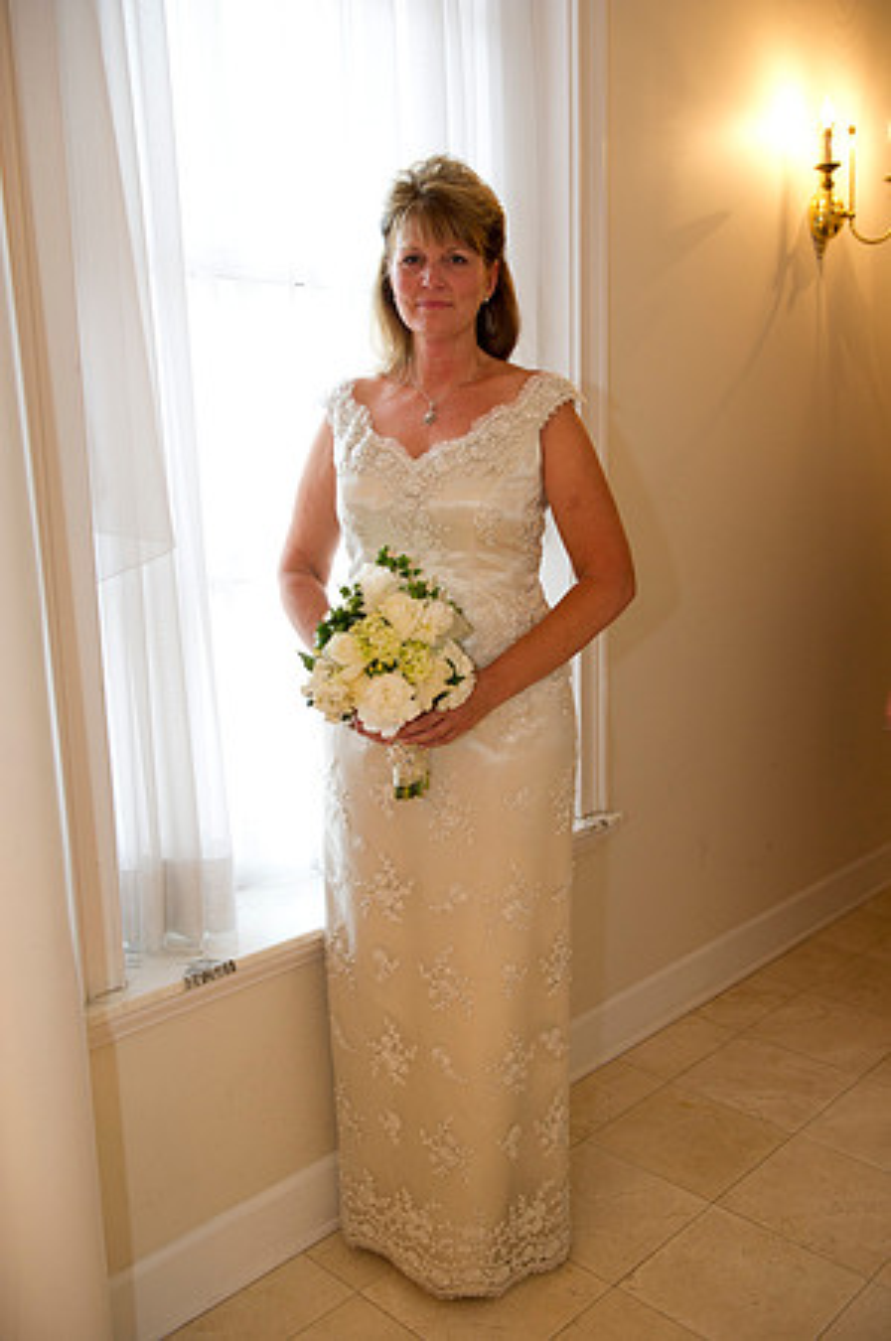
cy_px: 670
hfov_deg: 41.0
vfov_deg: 58.8
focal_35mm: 32
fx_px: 1191
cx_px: 446
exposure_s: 1/80
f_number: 3.5
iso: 1600
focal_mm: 32
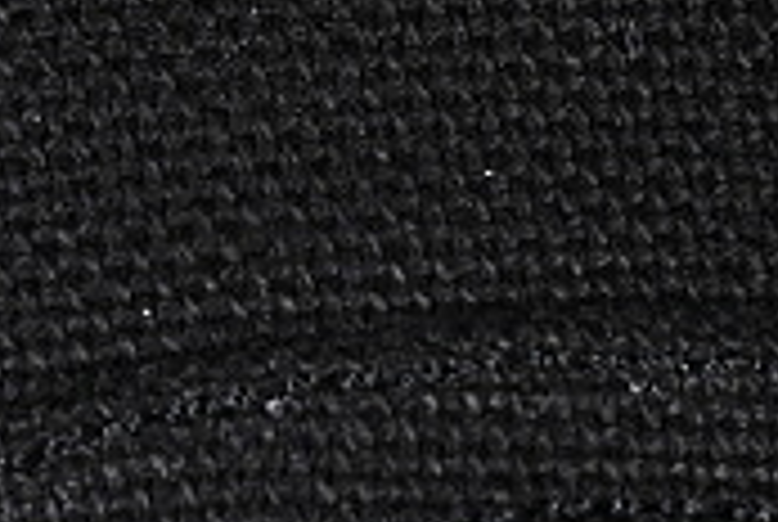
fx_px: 10110
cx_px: 76
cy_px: 194
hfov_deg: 4.4
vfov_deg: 3.0
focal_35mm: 467
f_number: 6.3
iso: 160
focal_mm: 50
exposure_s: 1/50
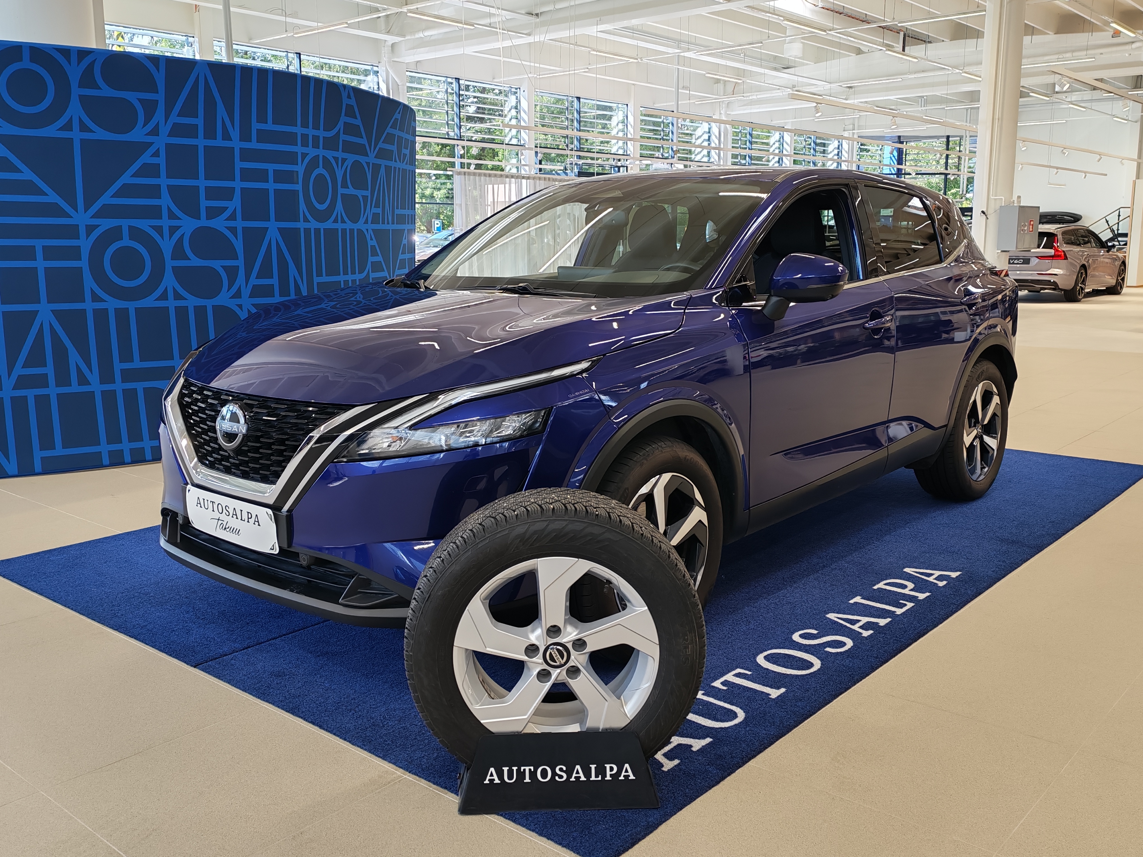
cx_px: 572
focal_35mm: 33
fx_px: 1090
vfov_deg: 42.9
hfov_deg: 55.4
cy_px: 428
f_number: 1.9
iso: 125
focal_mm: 6.12
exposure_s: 1/100
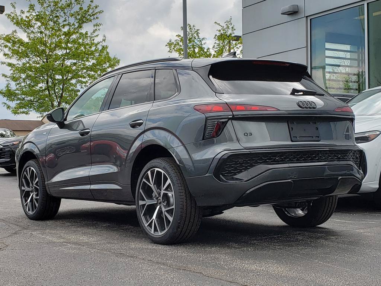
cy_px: 143
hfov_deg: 67.3
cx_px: 190
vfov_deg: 53.1
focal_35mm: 26
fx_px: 286
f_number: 2.4
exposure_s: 1/970
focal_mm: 4.3
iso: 50
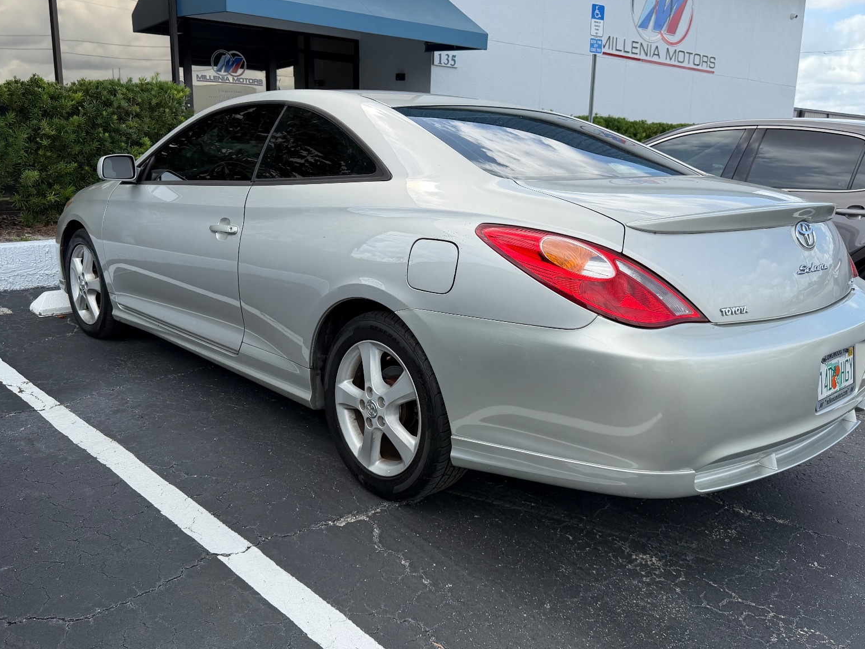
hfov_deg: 60.0
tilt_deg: -10.1
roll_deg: -0.4
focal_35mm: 30
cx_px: 436
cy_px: 325
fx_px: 750
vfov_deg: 46.8
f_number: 1.78
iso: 100
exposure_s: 1/2801
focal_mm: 6.76
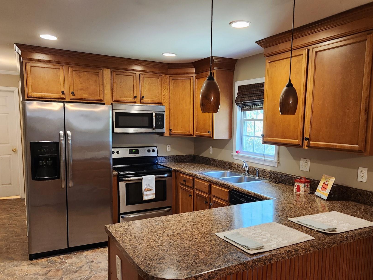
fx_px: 312
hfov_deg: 61.4
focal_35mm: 29
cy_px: 158
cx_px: 215
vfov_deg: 48.1
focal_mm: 5.4
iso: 640
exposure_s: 1/60
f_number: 1.8
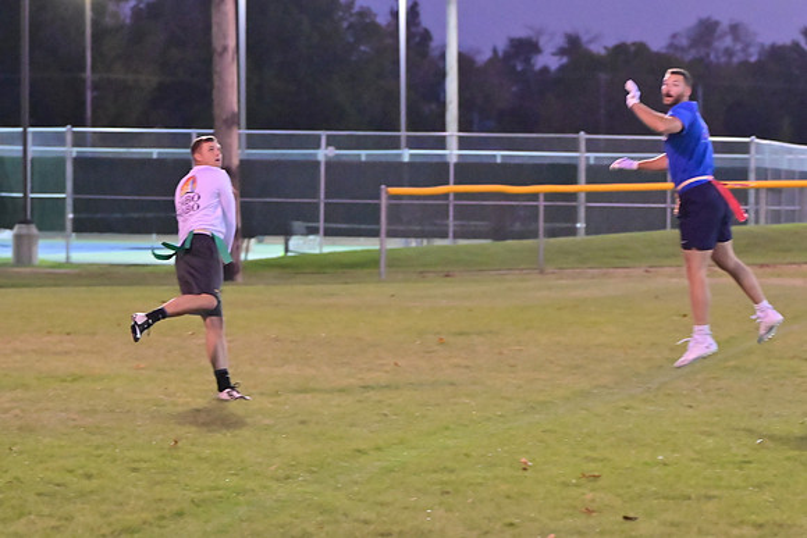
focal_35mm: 172
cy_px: 269
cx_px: 404
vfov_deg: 8.0
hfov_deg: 11.9
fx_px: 3856
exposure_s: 1/400
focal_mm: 115
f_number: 4
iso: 6400
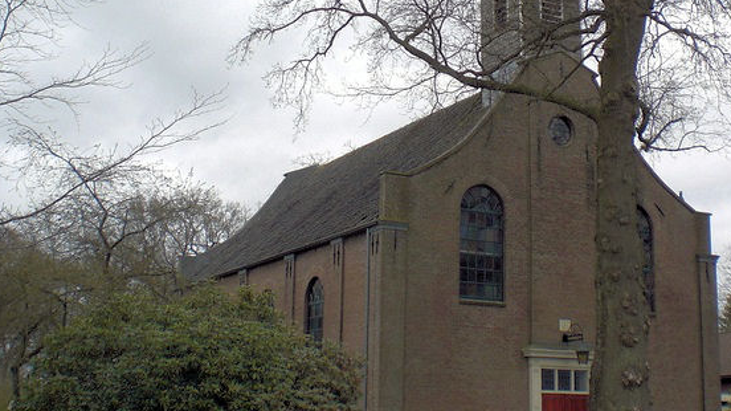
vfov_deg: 20.0
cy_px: 151
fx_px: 1163
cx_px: 473
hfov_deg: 34.7
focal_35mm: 60
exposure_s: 1/250
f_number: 4.4
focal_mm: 6.3
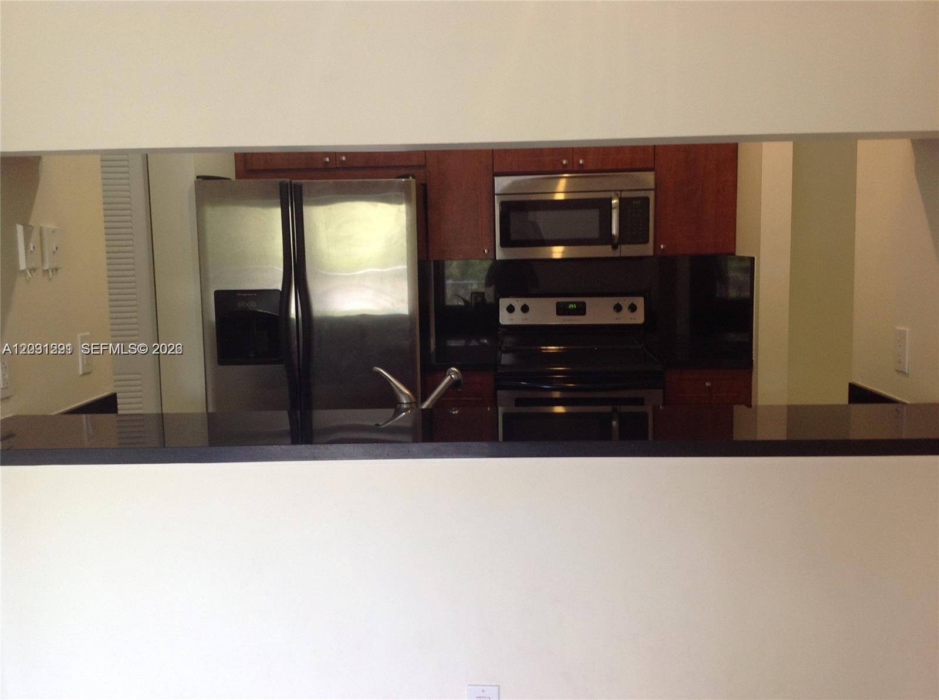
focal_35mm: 35
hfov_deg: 52.7
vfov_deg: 40.6
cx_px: 470
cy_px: 350
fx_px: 948
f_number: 2.4
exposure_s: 1/15
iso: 64
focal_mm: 4.28
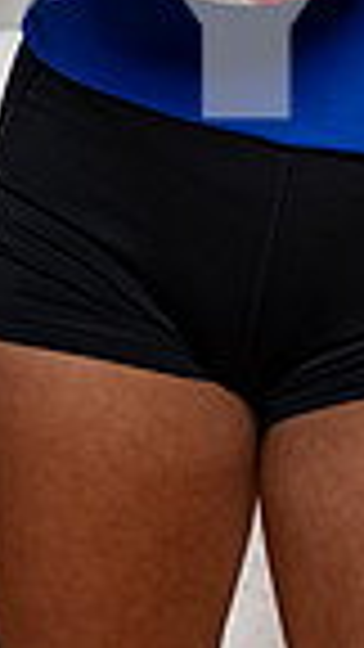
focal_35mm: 229
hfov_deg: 5.3
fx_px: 3929
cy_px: -333
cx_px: 364
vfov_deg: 9.2
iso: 100
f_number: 8
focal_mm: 70
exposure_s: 1/250
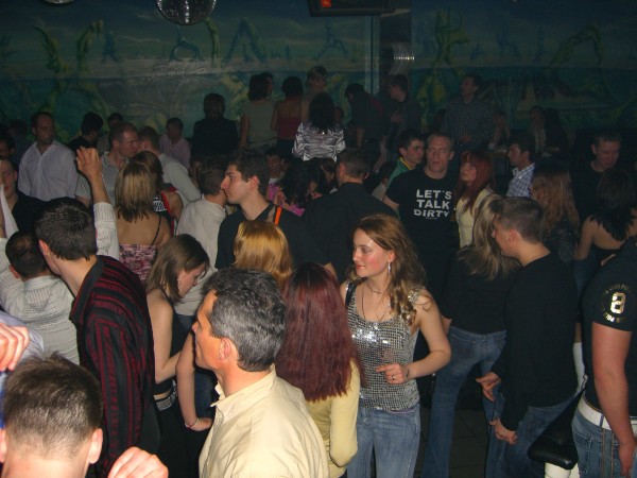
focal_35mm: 38
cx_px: 318
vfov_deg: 37.7
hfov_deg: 49.0
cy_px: 239
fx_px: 699
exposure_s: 1/60
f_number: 2.8
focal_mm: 7.9
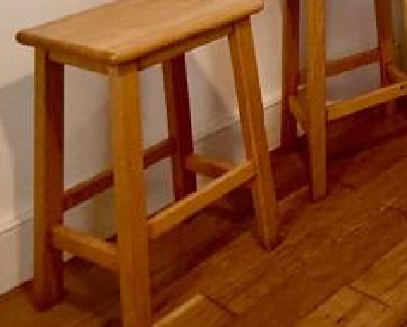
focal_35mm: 59
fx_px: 711
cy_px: -205
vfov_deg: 20.7
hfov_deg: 22.2
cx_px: 697
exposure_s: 1/100
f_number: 2.2
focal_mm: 2.22
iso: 125
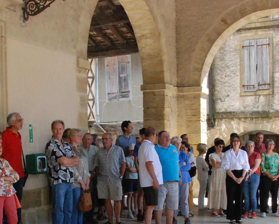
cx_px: 142
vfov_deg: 24.9
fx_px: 495
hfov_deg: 31.4
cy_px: 187
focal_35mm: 60
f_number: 11
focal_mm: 18
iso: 1600
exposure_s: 1/400
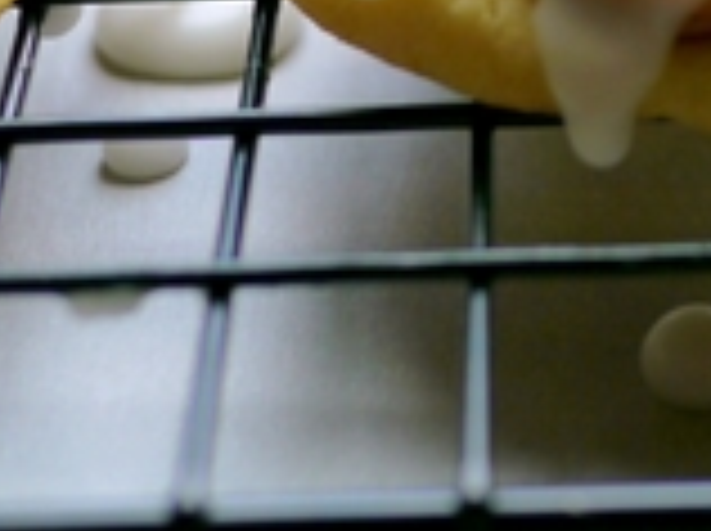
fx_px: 3733
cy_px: -299
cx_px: 934
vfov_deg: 8.0
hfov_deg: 10.6
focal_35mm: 182
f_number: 2.8
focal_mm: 25
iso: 125
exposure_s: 1/400
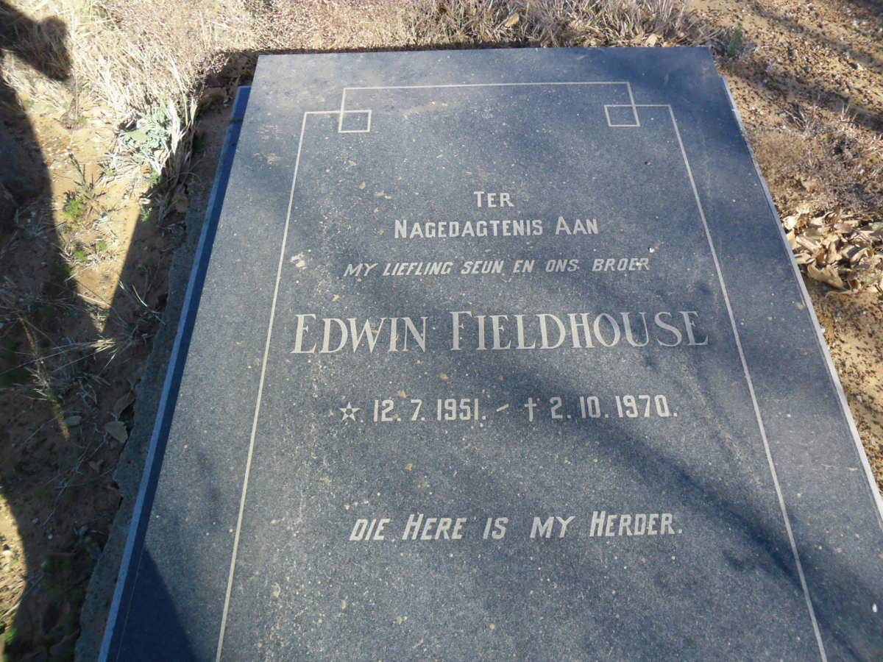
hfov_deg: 65.3
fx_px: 689
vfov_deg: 51.4
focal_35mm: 27
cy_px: 331
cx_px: 442
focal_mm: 4.9
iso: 80
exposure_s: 1/346
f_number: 3.5
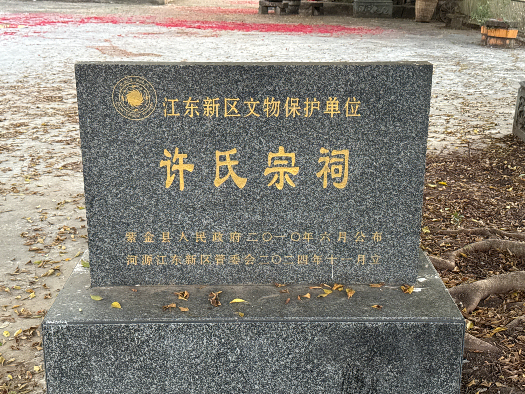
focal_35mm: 48
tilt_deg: -17.2
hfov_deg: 39.7
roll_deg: -0.3
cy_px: 197
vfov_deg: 30.3
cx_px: 262
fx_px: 728
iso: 500
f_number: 1.78
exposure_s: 1/40
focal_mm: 6.76
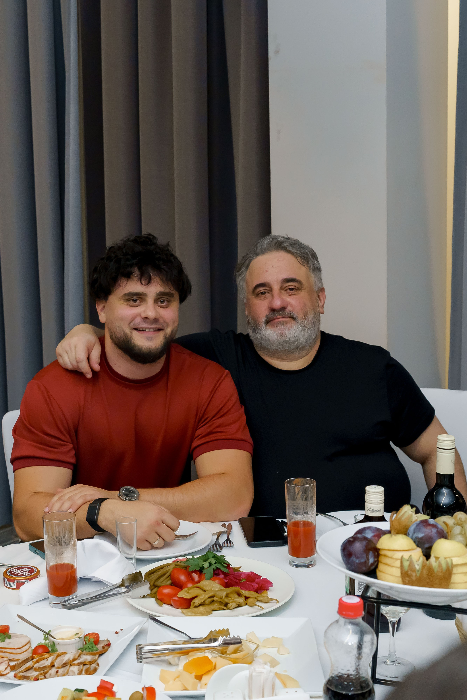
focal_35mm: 53
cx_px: 145
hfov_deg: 25.6
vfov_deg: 37.9
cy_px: 350
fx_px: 1021
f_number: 5
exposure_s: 1/125
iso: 3200
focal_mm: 35
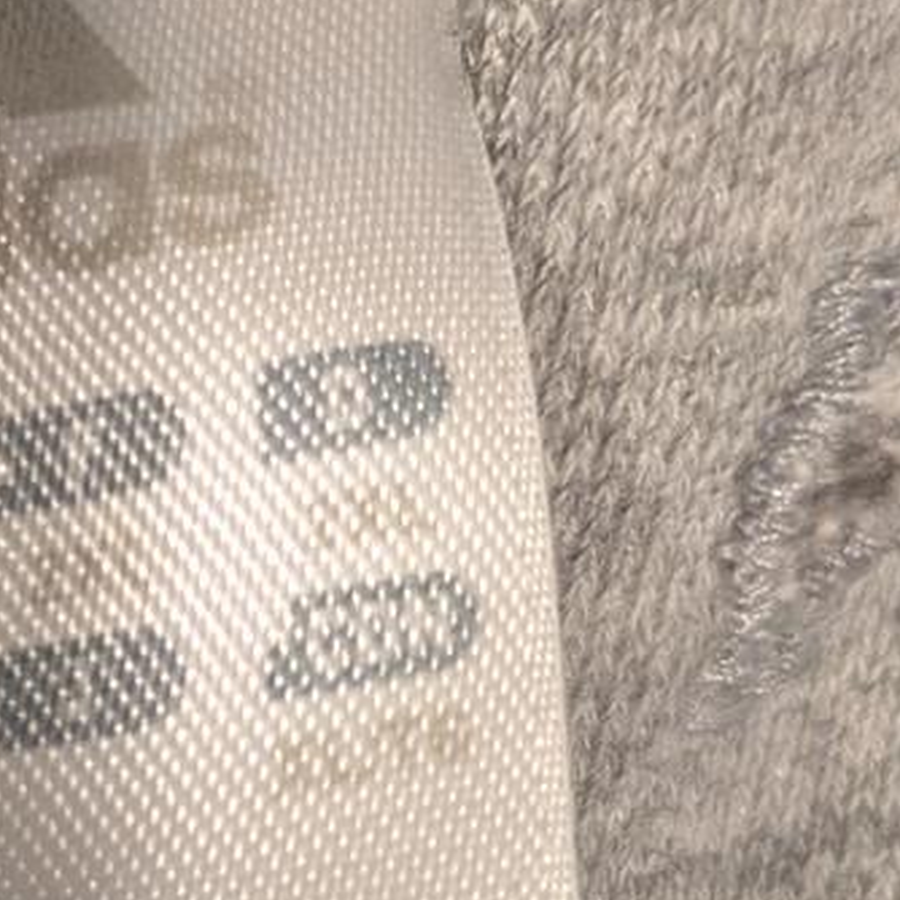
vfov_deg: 16.4
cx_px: -166
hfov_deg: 15.8
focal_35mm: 106
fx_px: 3118
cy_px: 547
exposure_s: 1/60
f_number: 1.89
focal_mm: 5.43
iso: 462
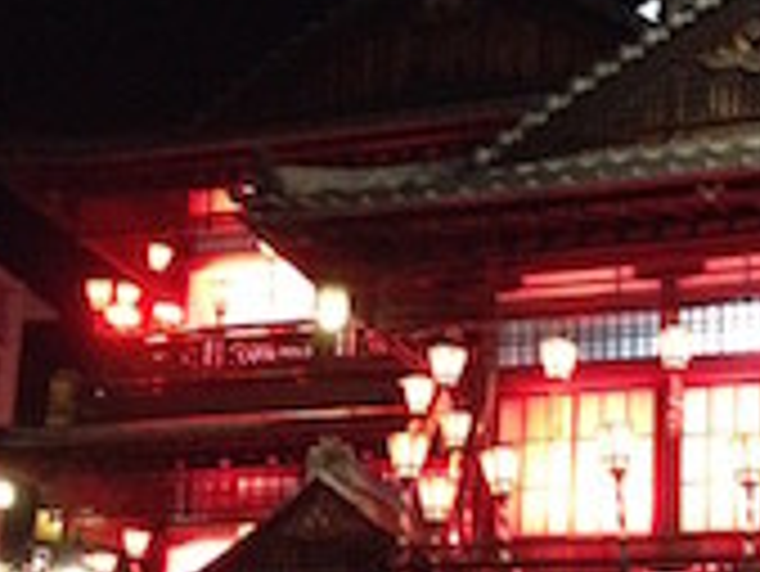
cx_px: 513
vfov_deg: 17.5
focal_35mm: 83
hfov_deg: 23.4
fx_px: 1824
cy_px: 531
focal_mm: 4.28
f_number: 2.4
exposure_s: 1/15
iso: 800
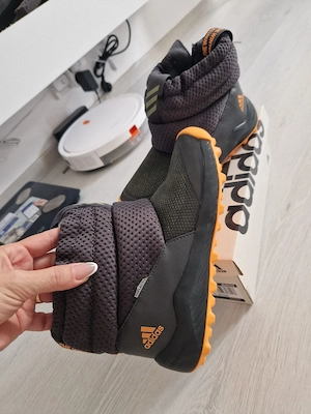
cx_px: 156
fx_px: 276
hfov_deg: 58.9
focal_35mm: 23
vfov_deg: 73.9
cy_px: 207
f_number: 1.8
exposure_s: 1/30
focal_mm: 5.4
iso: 640
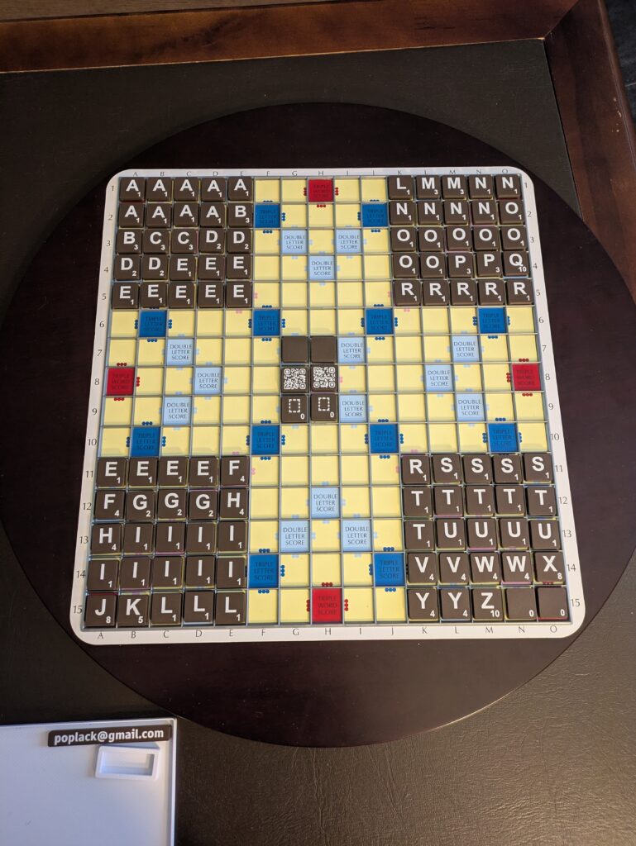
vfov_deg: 69.4
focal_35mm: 25
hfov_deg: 54.9
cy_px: 423
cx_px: 318
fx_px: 612
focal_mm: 5.43
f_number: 1.89
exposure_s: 1/24
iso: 303
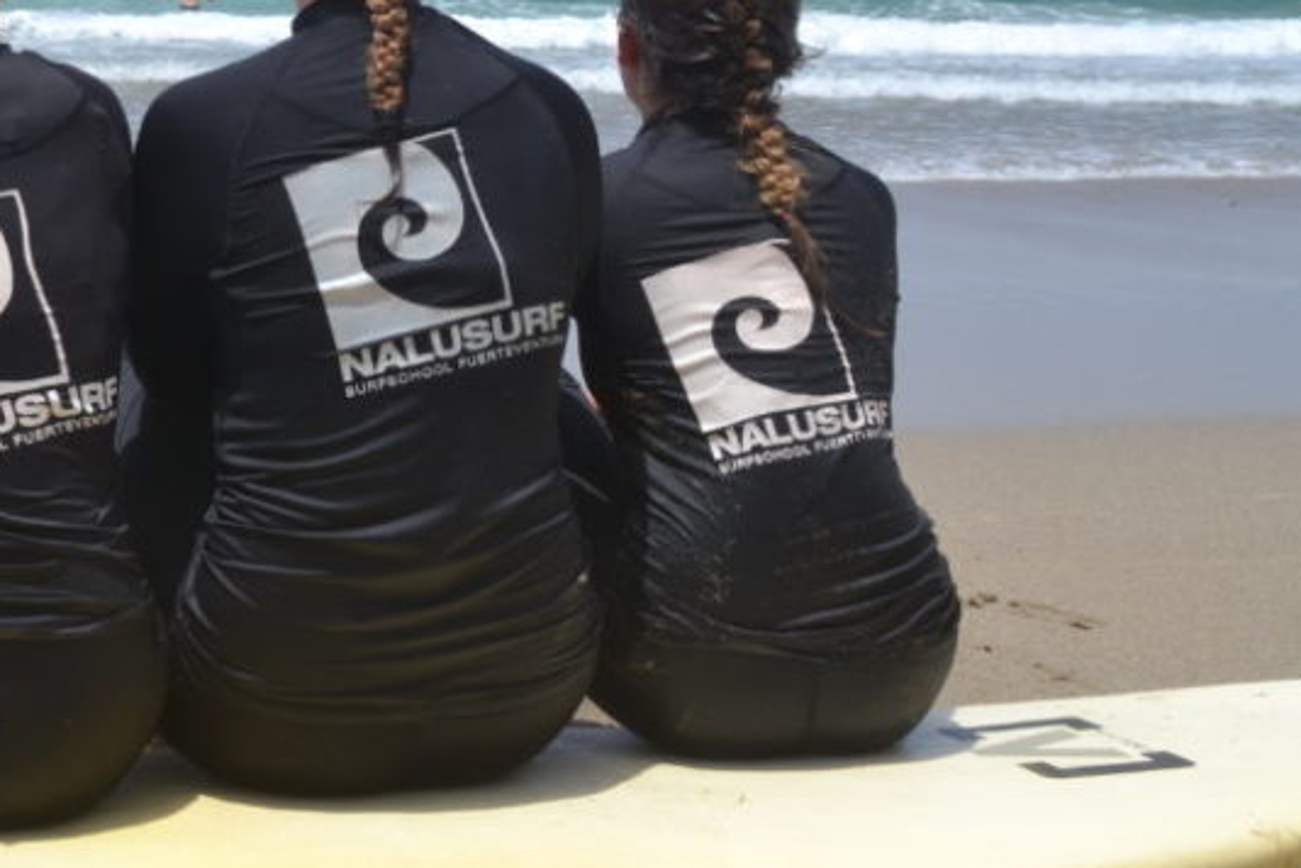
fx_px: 2600
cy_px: 206
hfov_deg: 27.0
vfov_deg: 18.8
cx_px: 110
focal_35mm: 72
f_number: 9
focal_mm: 25
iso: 100
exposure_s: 1/320
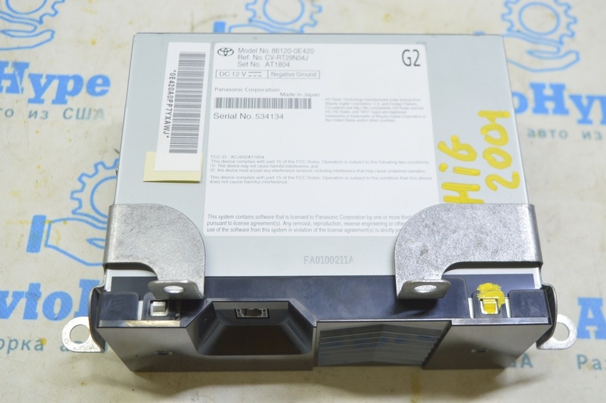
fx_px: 757
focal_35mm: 45
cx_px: 303
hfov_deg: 43.6
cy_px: 202
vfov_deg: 29.8
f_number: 5.6
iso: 400
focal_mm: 30
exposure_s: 1/20
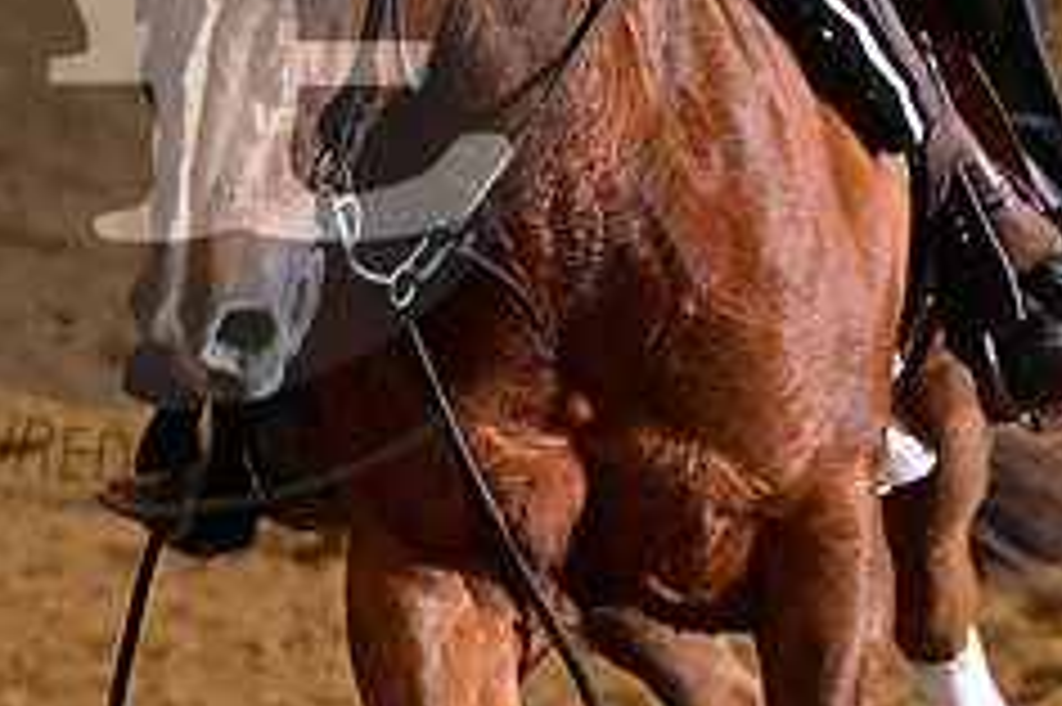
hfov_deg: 4.2
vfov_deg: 2.8
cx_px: 144
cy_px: 2
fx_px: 14503
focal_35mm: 492
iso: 2000
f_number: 4.5
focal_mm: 200
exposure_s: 1/200
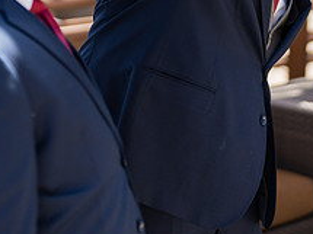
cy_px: -34
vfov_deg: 11.2
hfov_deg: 15.1
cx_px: 218
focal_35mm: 130
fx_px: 1175
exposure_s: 1/3200
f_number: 1.2
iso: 100
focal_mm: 50
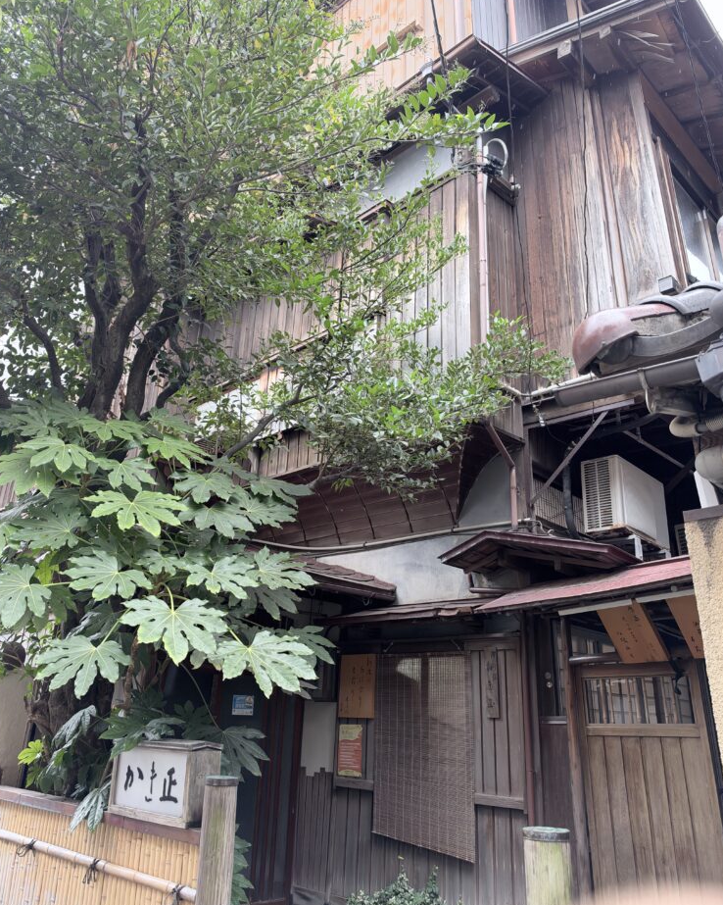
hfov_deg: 54.9
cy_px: 410
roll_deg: -1.3
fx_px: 696
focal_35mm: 26
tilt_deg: +23.9
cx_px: 362
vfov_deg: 65.9
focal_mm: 6.93
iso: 100
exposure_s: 1/121
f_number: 1.56
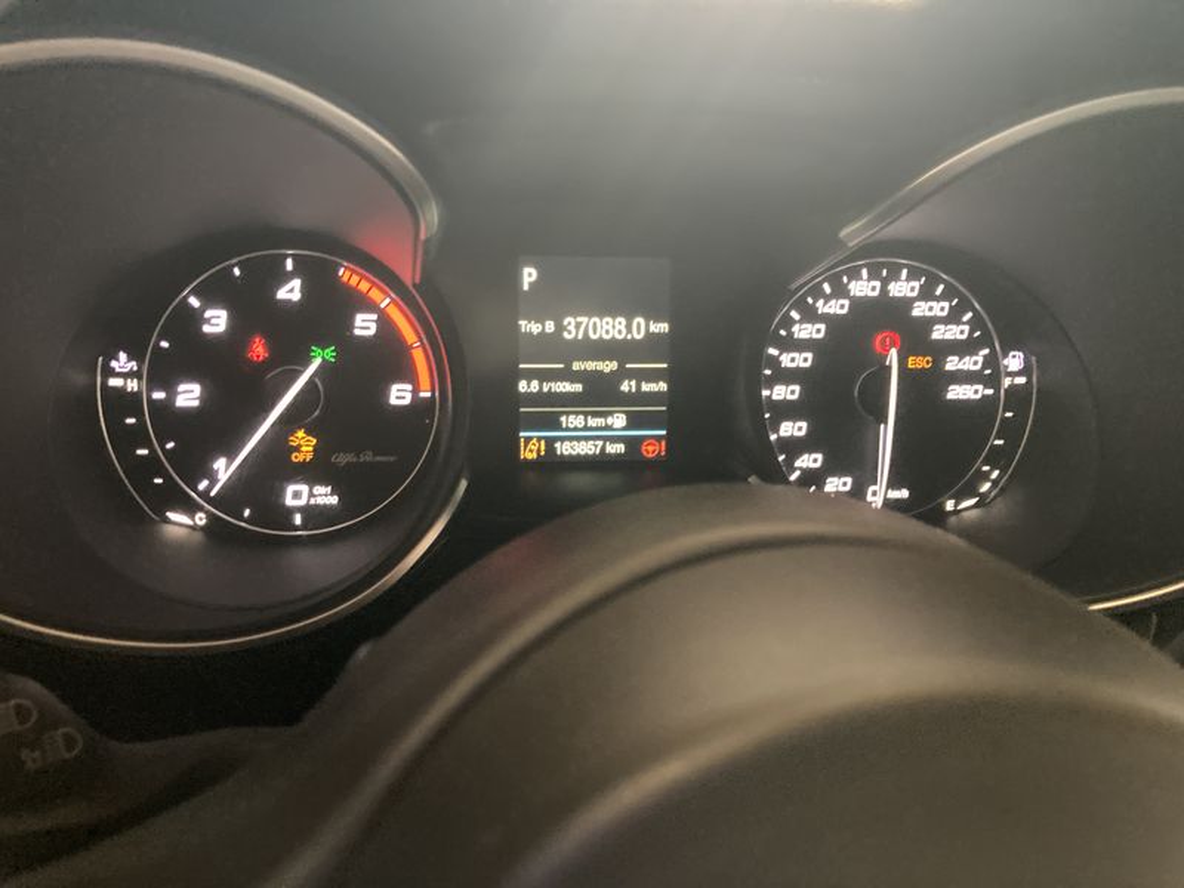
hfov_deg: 63.4
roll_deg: -4.3
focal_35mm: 28
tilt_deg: -29.7
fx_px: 958
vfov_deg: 49.7
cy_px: 444
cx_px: 592
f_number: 1.8
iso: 640
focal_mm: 3.99
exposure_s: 1/24
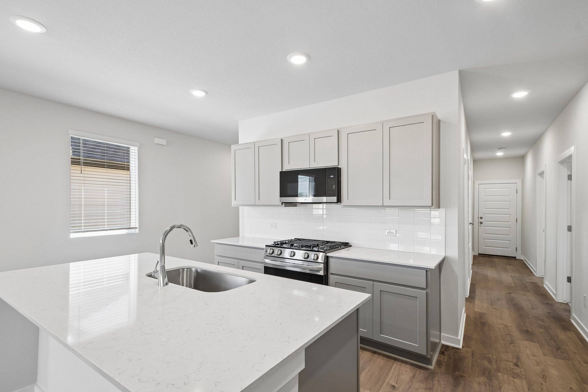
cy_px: 196
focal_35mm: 15
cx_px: 294
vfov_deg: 77.3
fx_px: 245
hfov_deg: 100.4
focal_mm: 10
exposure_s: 1/25
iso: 400
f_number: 8
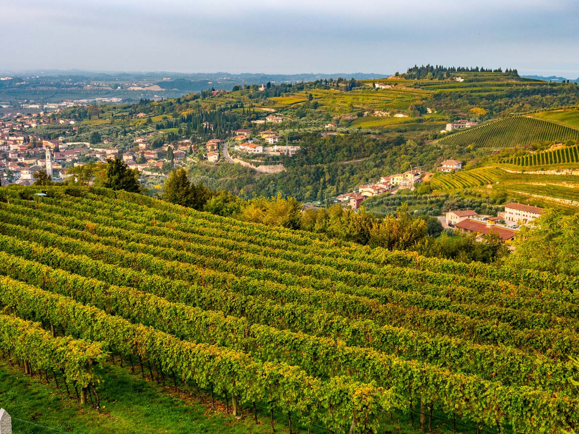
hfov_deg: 39.7
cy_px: 217
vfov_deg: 30.3
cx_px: 290
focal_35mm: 48
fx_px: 803
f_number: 6.3
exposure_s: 1/250
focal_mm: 24
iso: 200
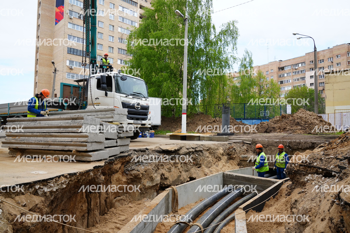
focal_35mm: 24
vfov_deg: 53.1
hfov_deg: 73.7
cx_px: 175
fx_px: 233
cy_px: 116
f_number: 6.3
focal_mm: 24
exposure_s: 1/500
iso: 400
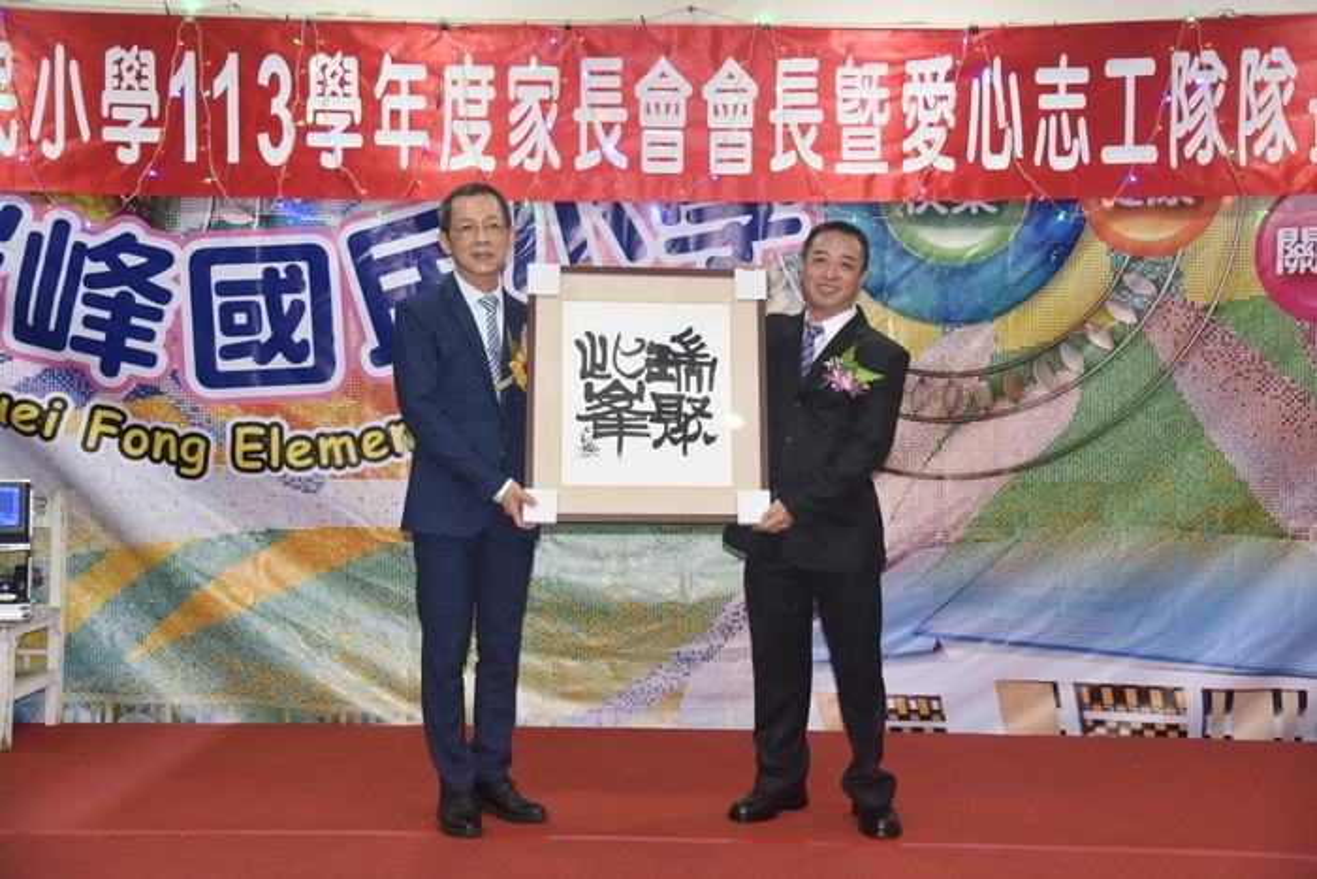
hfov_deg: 50.7
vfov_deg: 35.1
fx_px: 1390
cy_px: 440
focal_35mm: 38
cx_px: 658
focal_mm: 38
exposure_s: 1/60
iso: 1000
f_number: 4
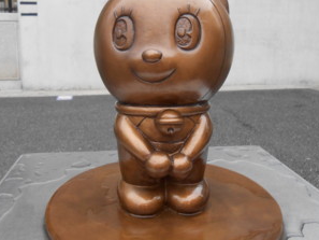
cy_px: 91
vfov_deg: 40.5
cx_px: 151
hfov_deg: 52.6
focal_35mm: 35
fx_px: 323
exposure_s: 1/30
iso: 200
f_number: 3.5
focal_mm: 4.6
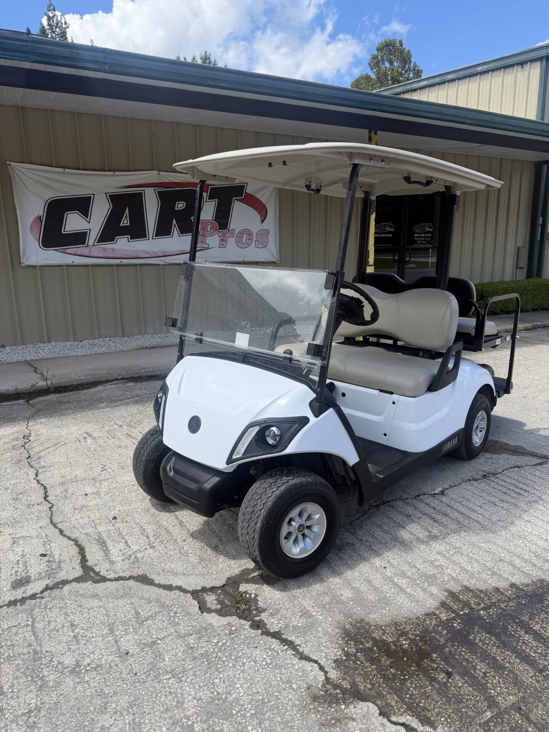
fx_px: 508
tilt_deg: -11.6
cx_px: 274
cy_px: 366
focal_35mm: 24
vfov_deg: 71.6
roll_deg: -0.4
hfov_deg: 56.8
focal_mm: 6.76
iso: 100
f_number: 1.78
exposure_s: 1/3279
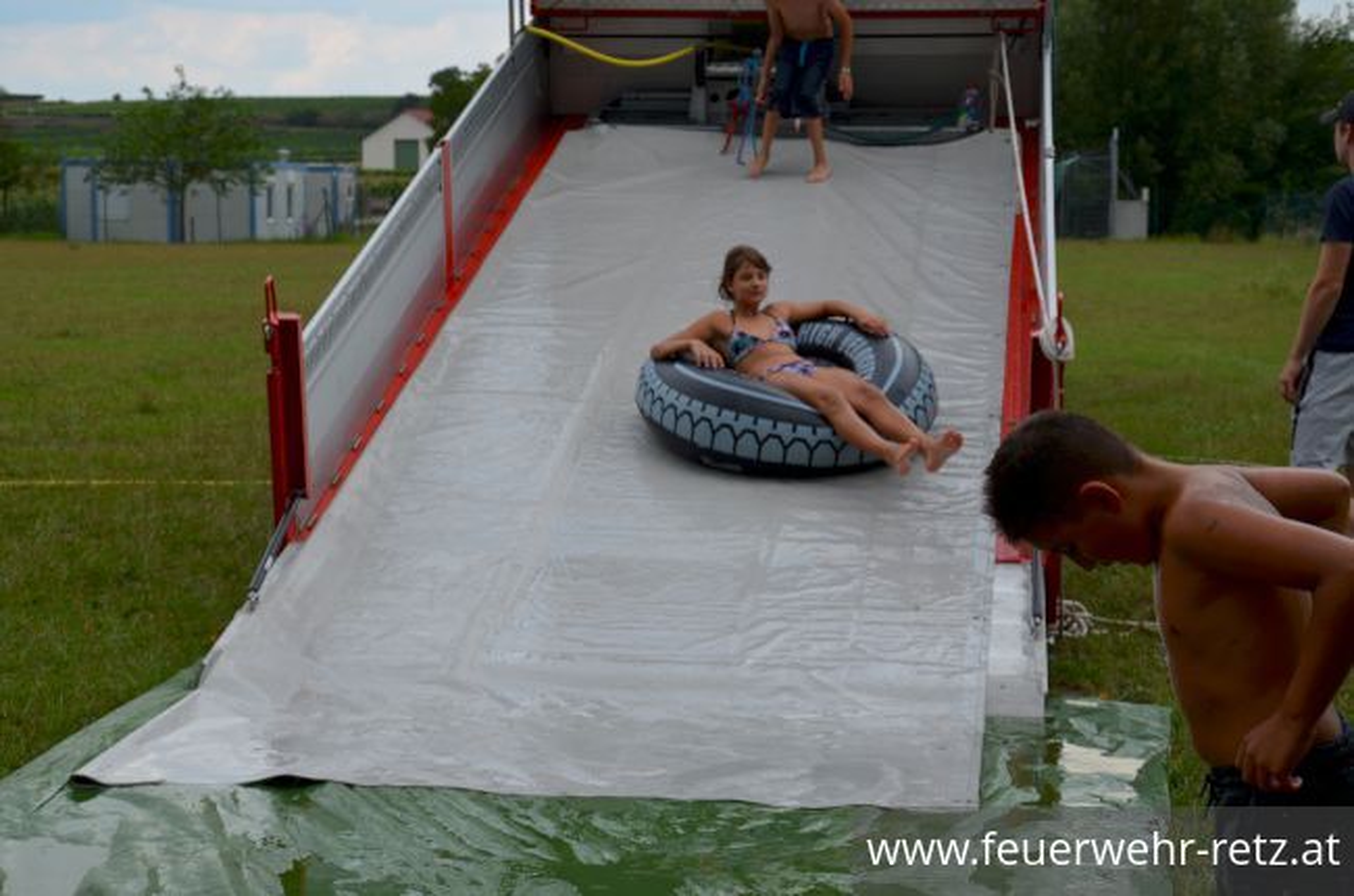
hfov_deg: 26.1
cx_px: 677
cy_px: 448
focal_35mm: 78
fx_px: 2927
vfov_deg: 17.4
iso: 125
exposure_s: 1/250
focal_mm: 52
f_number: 8
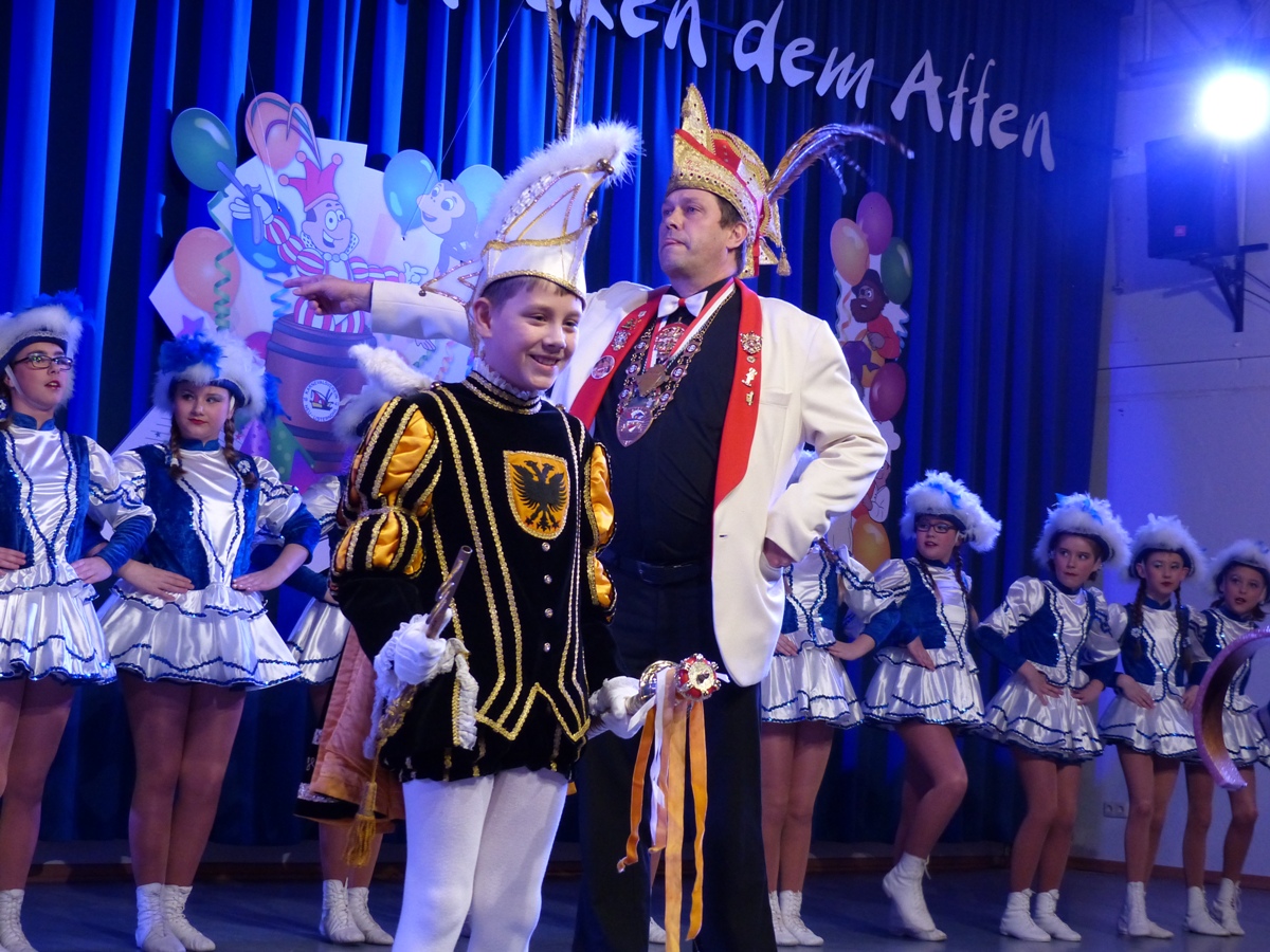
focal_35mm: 66
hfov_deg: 29.4
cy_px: 476
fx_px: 2421
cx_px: 635
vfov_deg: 22.3
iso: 400
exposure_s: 1/80
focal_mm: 11.9
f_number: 2.8
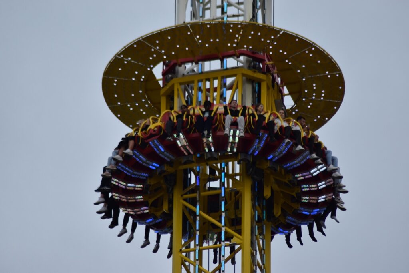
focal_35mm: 450
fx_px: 5113
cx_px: 204
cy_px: 136
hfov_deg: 4.6
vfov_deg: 3.1
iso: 400
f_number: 5.6
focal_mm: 300
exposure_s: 1/1250
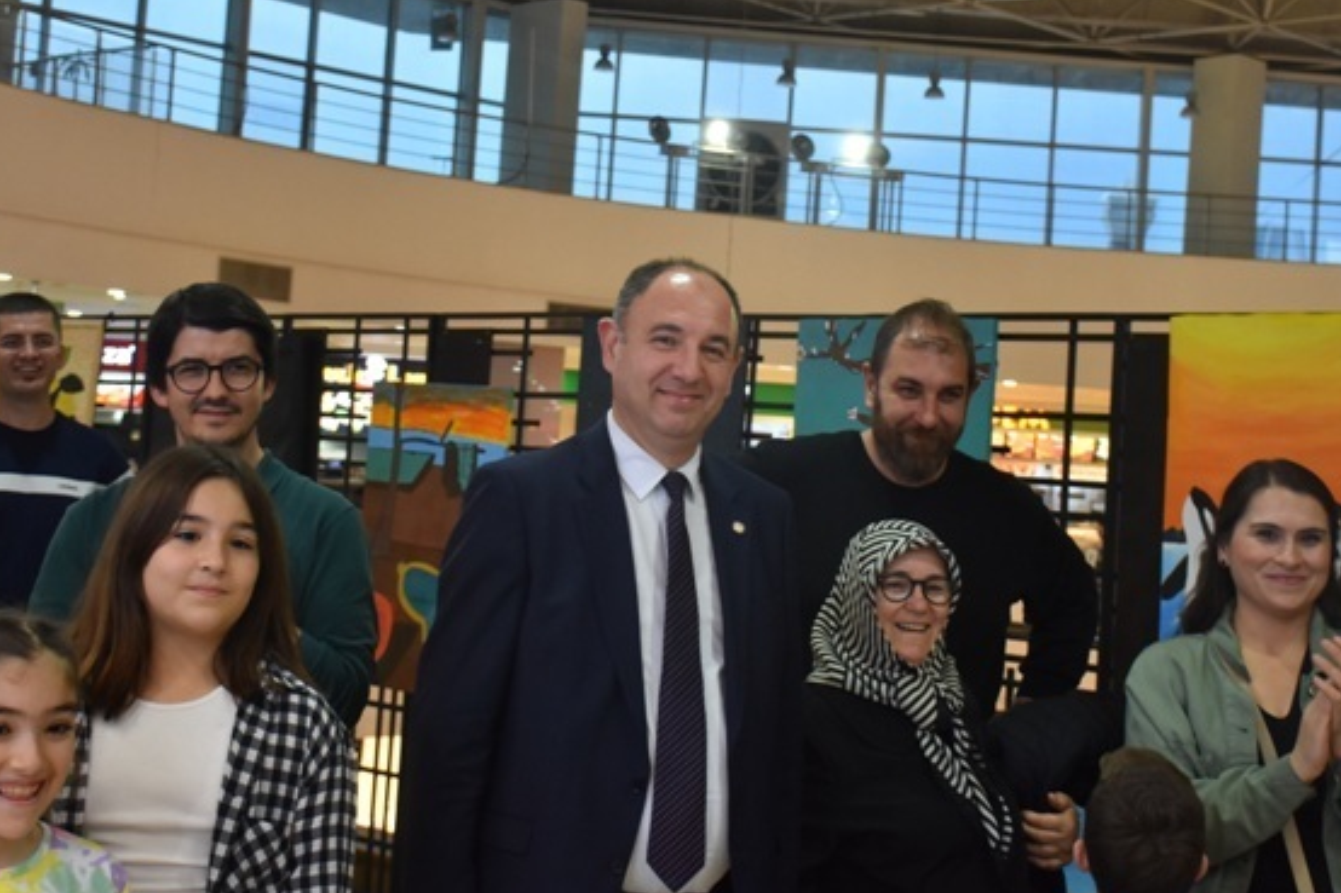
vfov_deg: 20.8
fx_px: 2420
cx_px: 704
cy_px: 265
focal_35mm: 65
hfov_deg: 31.0
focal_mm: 30
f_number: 4.5
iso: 800
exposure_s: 1/80
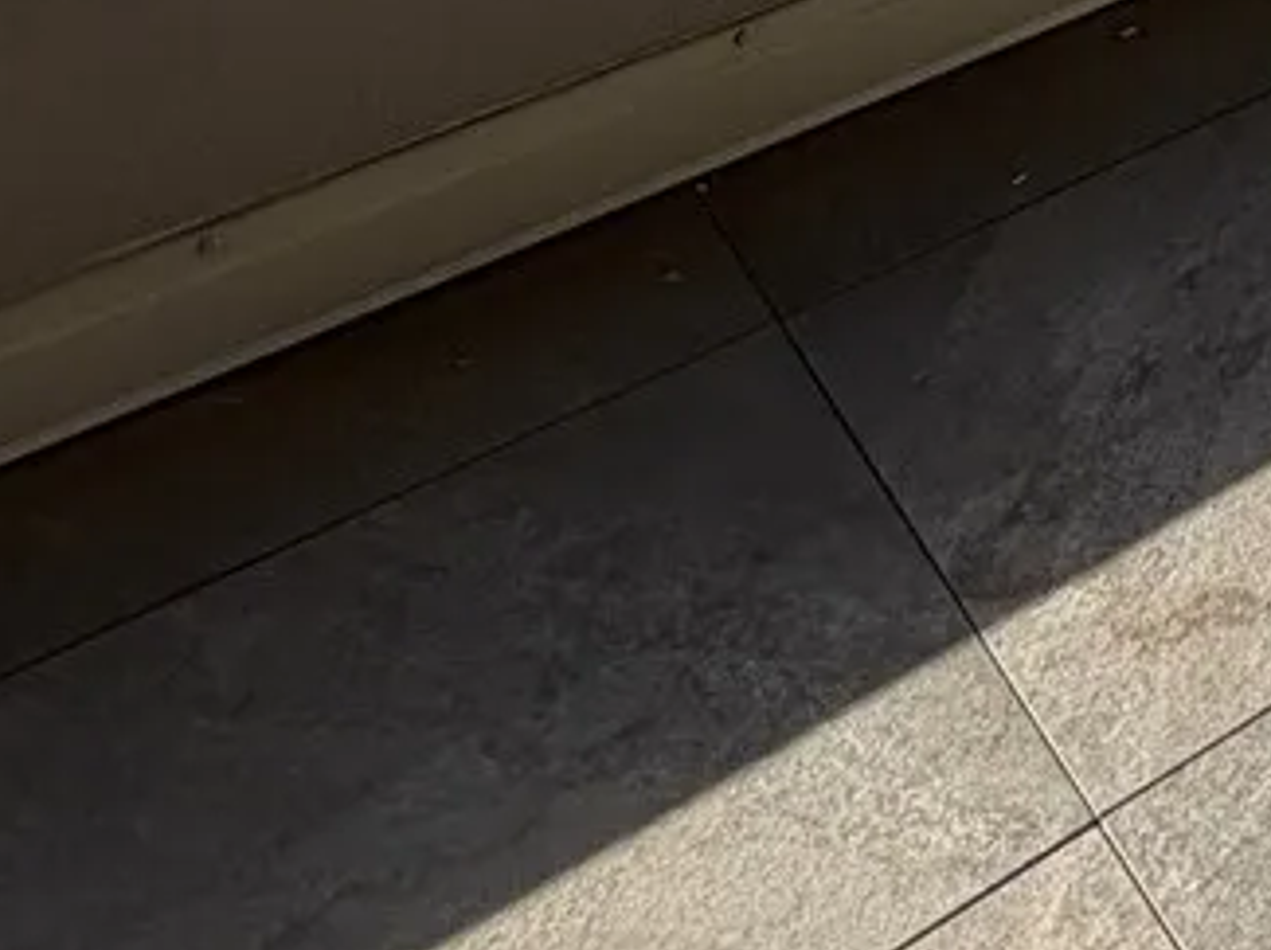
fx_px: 2531
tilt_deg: -5.3
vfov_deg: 14.5
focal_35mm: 69
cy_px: -1286
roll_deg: -1.3
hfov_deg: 23.7
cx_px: 1791
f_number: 2.2
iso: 40
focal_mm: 2.22
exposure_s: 1/679
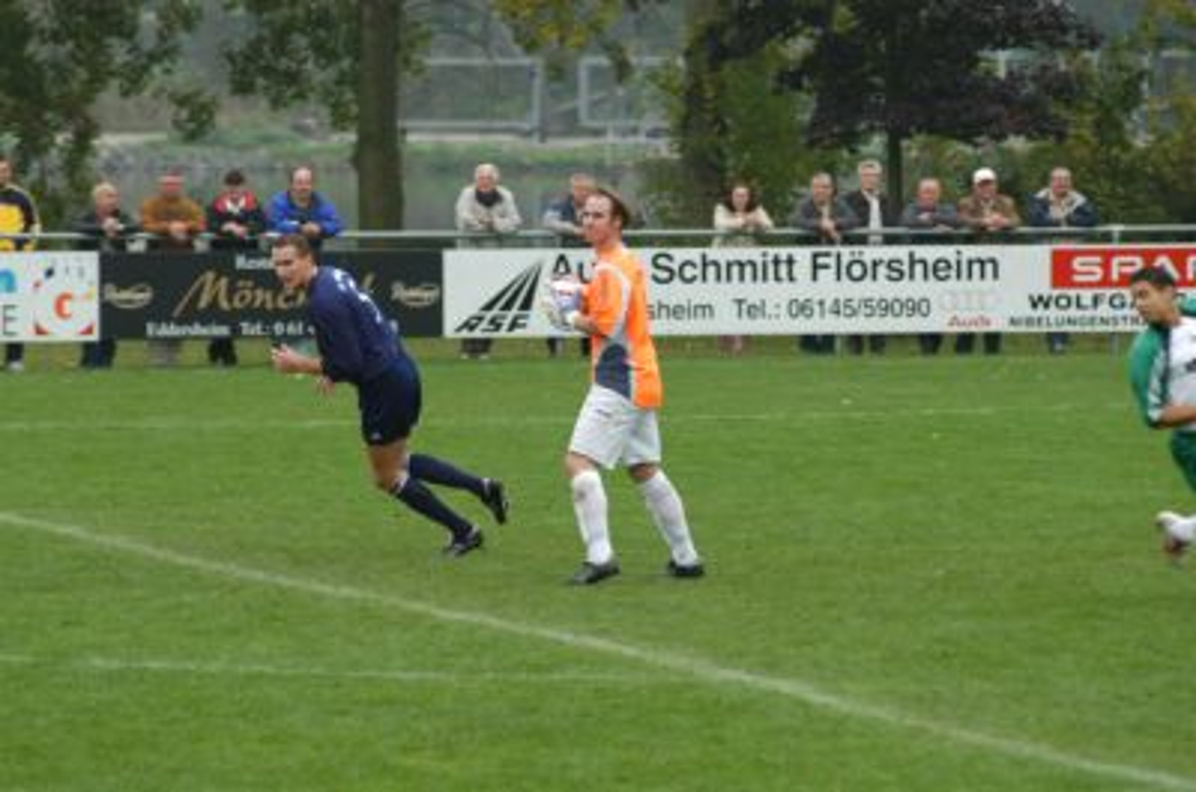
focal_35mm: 300
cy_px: 396
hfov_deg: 6.9
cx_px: 598
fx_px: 9947
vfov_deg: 4.6
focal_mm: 200
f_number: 4.5
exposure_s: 1/320
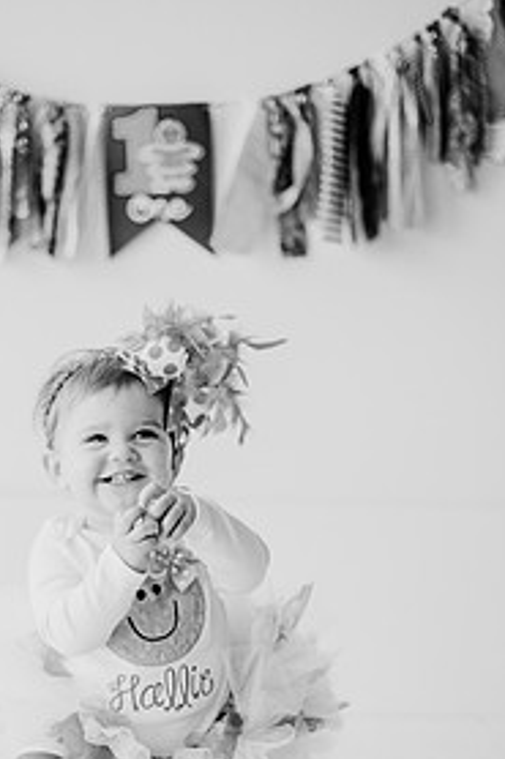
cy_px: 497
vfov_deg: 25.0
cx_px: 158
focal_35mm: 81
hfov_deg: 16.8
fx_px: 1706
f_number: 1.8
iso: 640
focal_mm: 50
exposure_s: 1/640
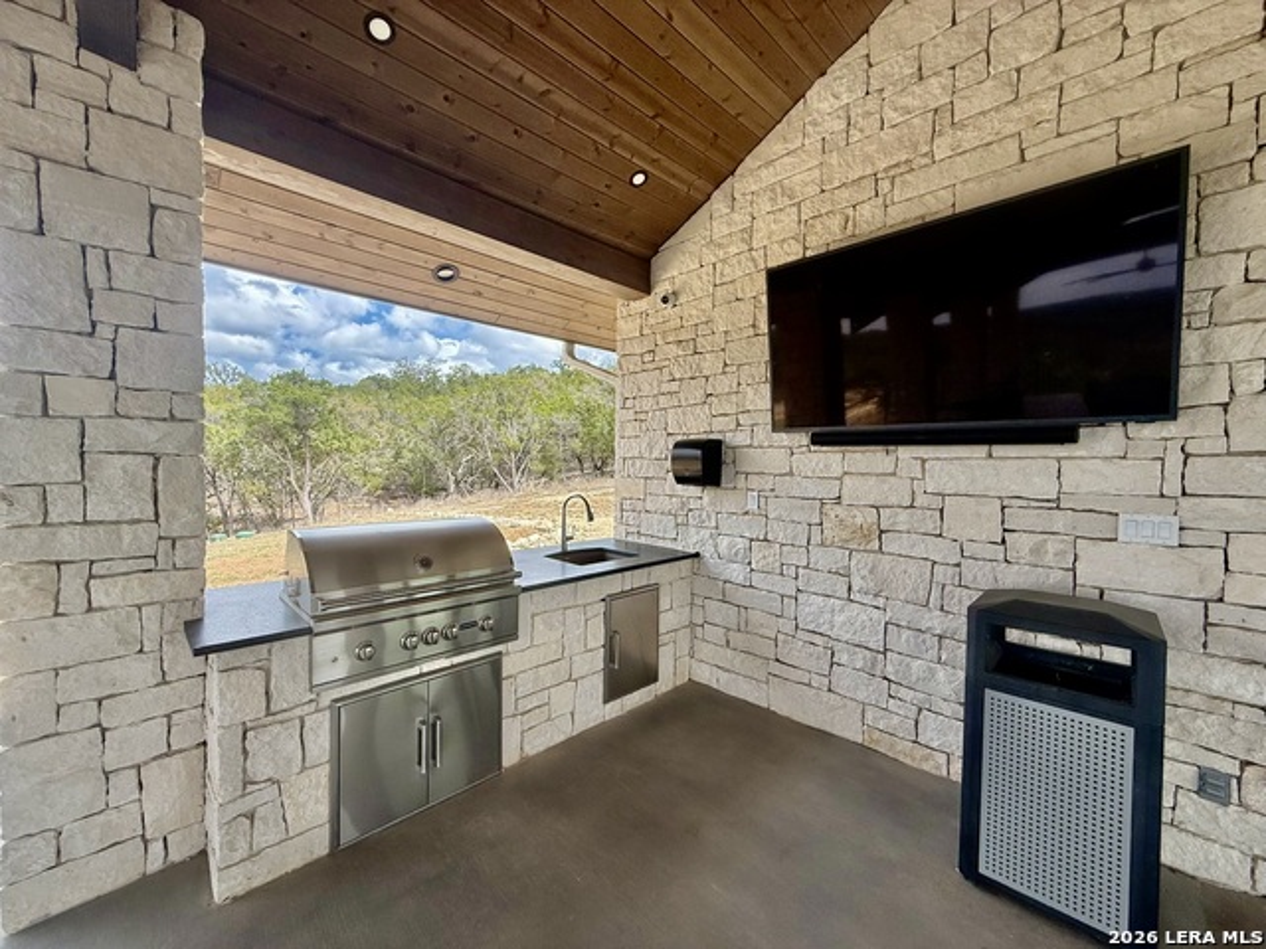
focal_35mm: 14
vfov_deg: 85.7
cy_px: 474
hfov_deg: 102.1
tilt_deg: -1.3
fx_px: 512
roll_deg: -0.2
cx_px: 633
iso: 64
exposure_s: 1/679
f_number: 2.2
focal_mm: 2.22
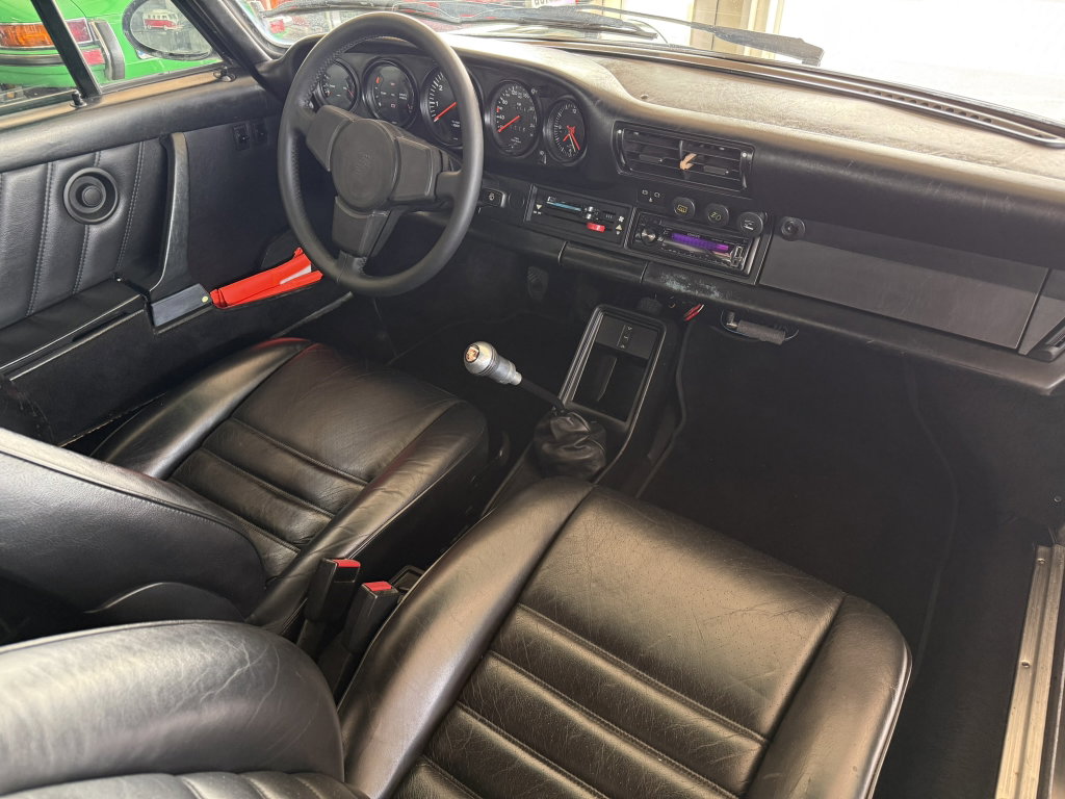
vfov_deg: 56.8
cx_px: 532
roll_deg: +0.2
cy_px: 400
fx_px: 738
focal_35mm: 24
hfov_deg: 71.6
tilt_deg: -33.9
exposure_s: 1/60
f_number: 1.78
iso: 250
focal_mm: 6.76
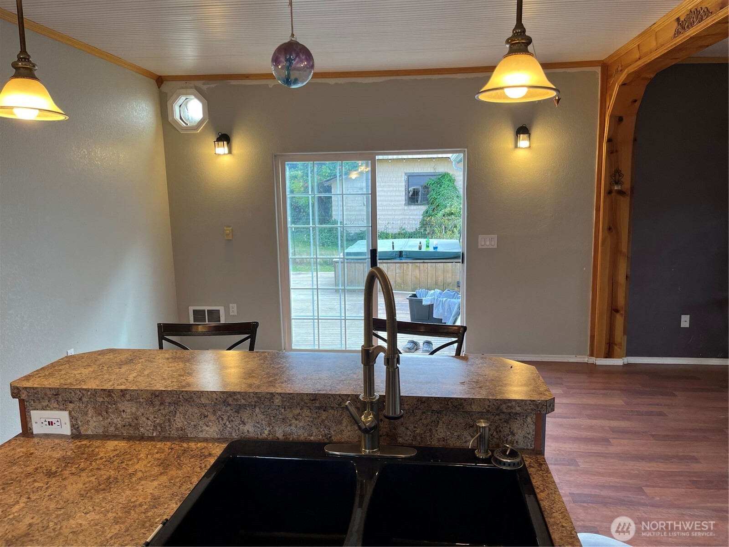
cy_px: 274
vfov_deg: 53.1
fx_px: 548
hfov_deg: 67.3
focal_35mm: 26
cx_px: 364
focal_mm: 5.1
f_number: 1.6
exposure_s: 1/120
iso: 50
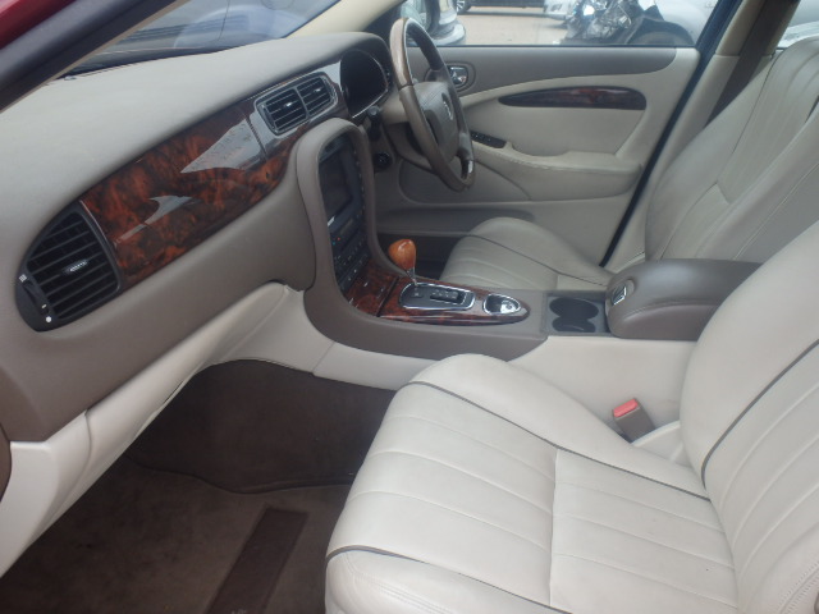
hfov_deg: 63.4
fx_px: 662
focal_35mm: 28
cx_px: 410
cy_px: 307
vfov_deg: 49.7
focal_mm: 5
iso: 125
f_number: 3.9
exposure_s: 1/160
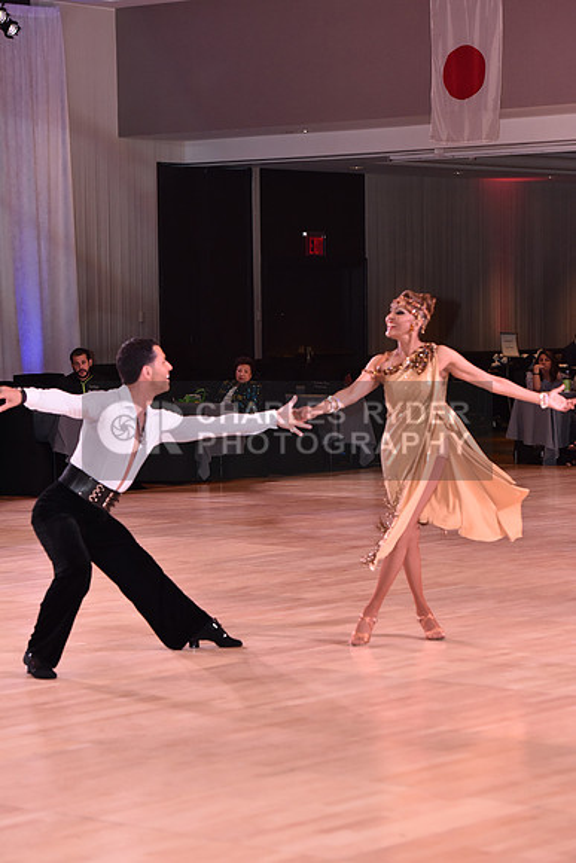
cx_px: 288
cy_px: 432
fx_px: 2518
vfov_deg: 19.5
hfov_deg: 13.0
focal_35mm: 105
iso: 1600
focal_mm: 105
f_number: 4.5
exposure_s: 1/250
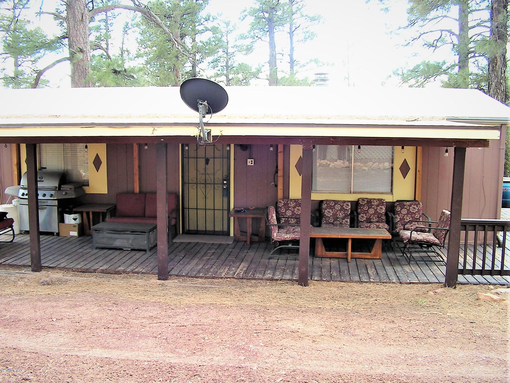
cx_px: 255
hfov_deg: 51.4
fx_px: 530
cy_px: 192
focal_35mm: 36
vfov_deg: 39.6
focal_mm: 6
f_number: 4.8
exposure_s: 1/40
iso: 64
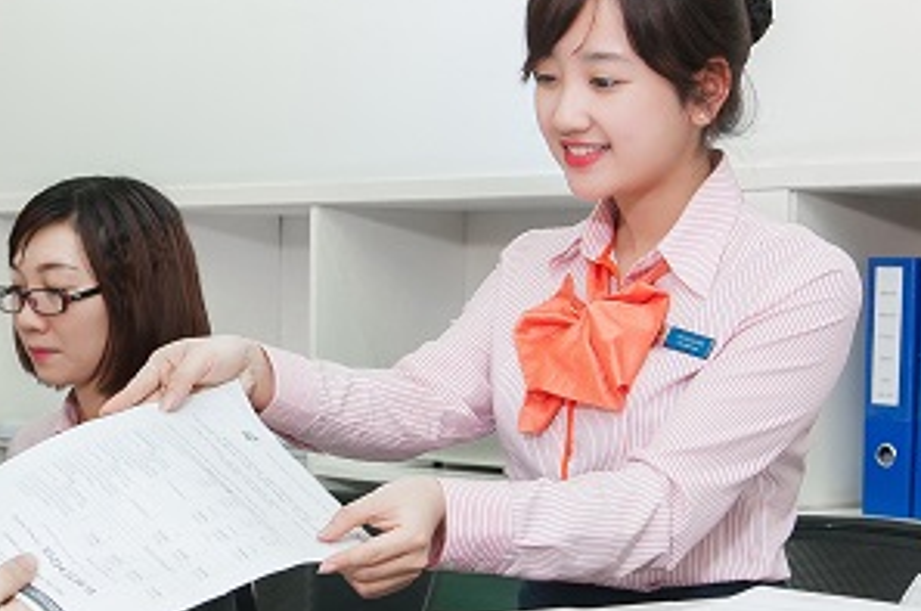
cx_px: 214
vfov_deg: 14.0
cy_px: 233
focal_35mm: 97
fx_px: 2478
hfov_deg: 20.9
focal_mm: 36
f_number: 4.5
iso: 500
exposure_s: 1/50
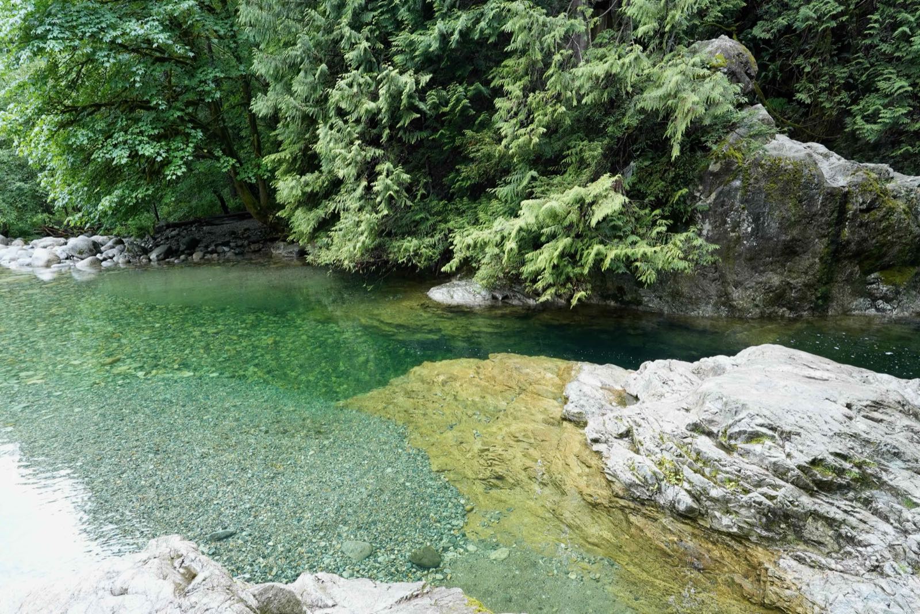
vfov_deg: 62.0
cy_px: 307
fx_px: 511
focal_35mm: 20
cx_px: 460
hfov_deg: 84.0
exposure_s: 1/160
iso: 1600
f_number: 8
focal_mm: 20
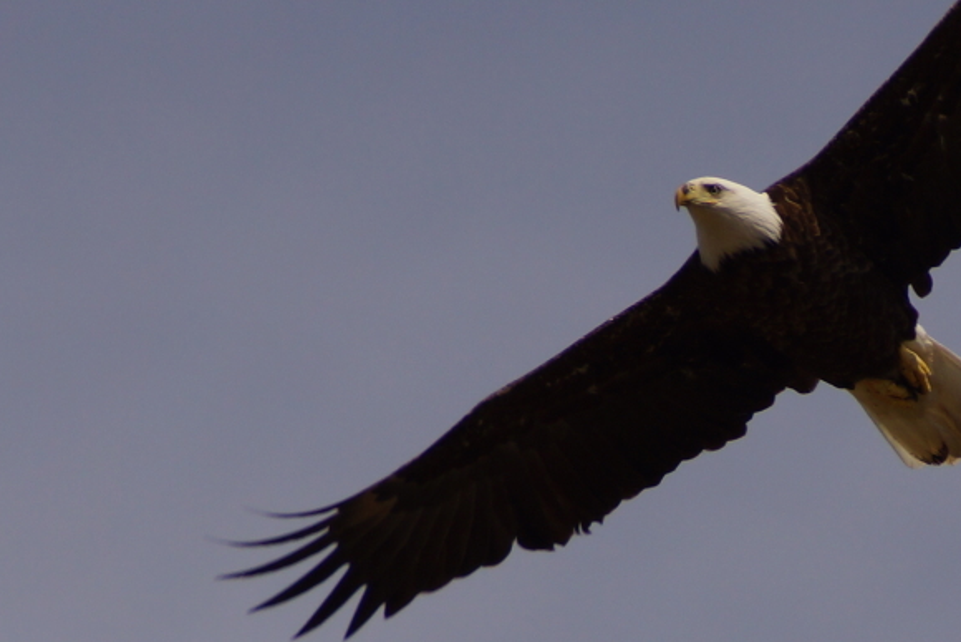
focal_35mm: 645
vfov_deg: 2.1
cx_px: 802
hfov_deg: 3.2
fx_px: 17221
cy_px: 229
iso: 100
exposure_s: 1/400
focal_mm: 250
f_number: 6.3
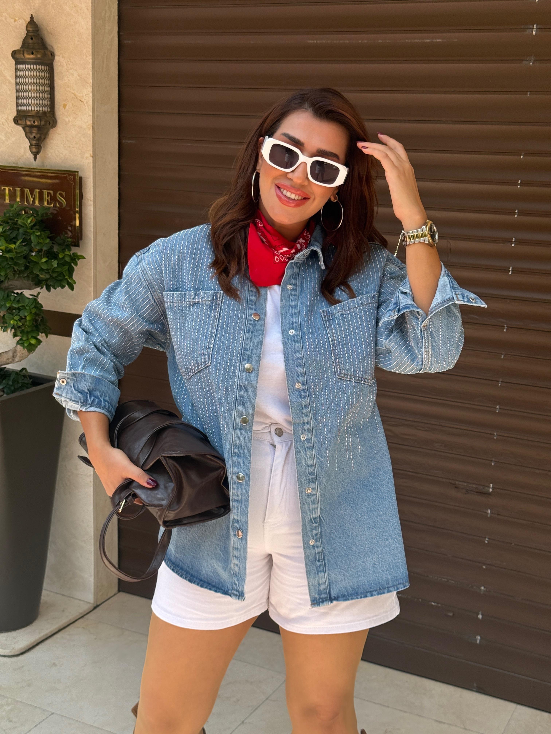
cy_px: 367
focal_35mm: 48
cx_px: 276
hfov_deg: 30.3
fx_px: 1019
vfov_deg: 39.7
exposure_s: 1/2273
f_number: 1.78
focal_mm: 6.76
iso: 80
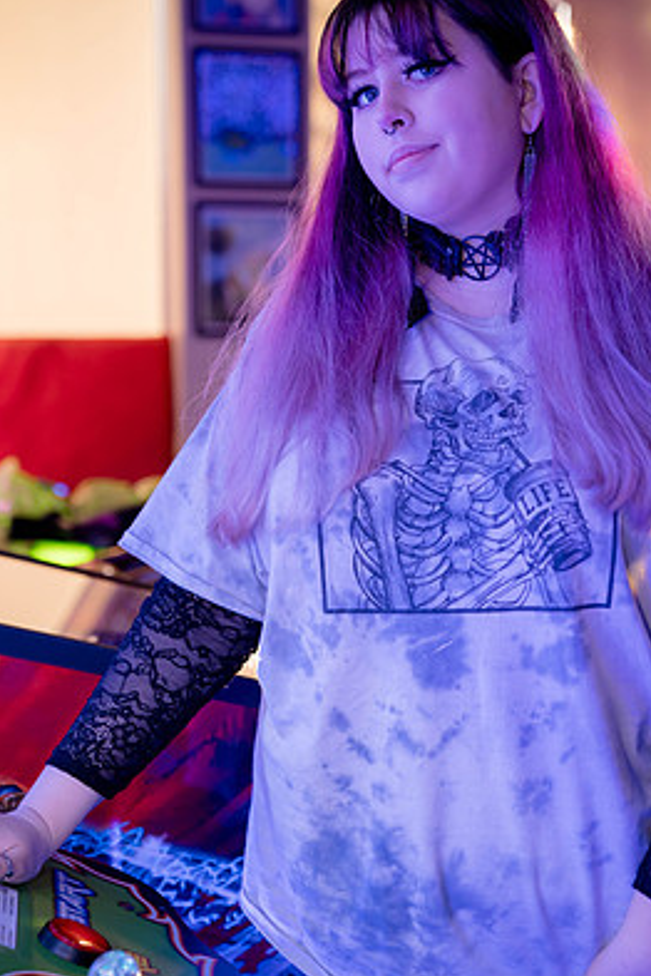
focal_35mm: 63
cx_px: 368
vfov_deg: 31.9
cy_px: 452
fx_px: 1709
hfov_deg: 21.6
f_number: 2.8
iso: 1600
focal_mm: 55
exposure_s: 1/160
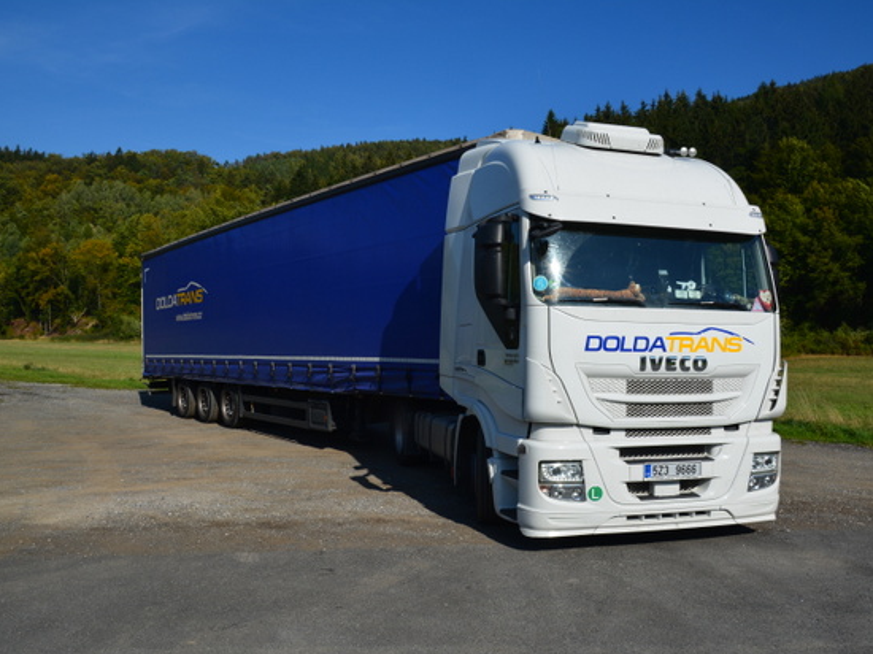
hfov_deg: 62.4
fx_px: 720
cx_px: 448
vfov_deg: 48.8
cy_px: 336
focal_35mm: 29
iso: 100
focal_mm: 17
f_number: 11
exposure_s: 1/160
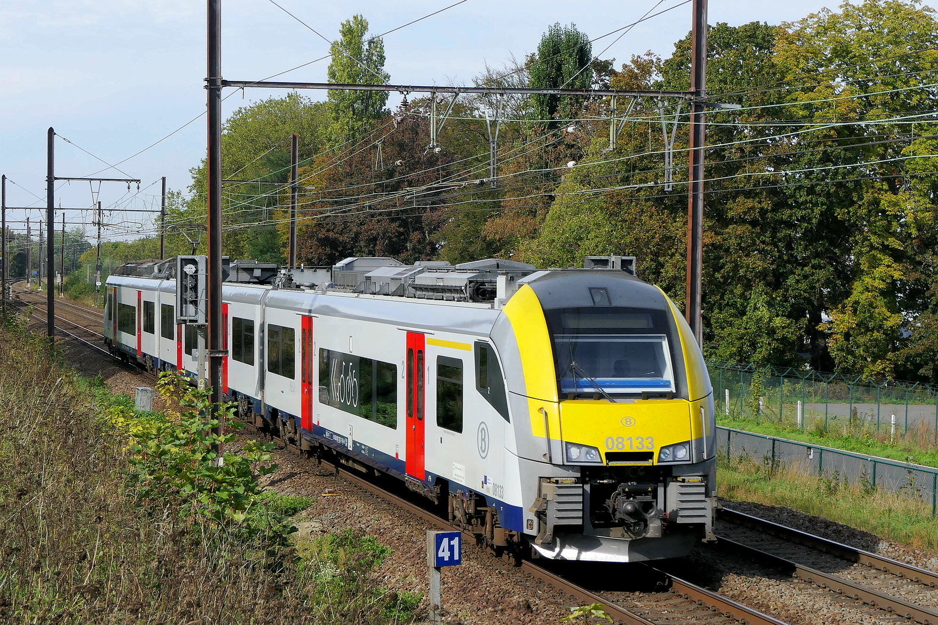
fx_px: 1902
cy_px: 312
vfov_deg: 18.7
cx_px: 469
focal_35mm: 73
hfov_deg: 27.7
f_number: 6.3
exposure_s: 1/800
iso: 250
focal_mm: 26.6
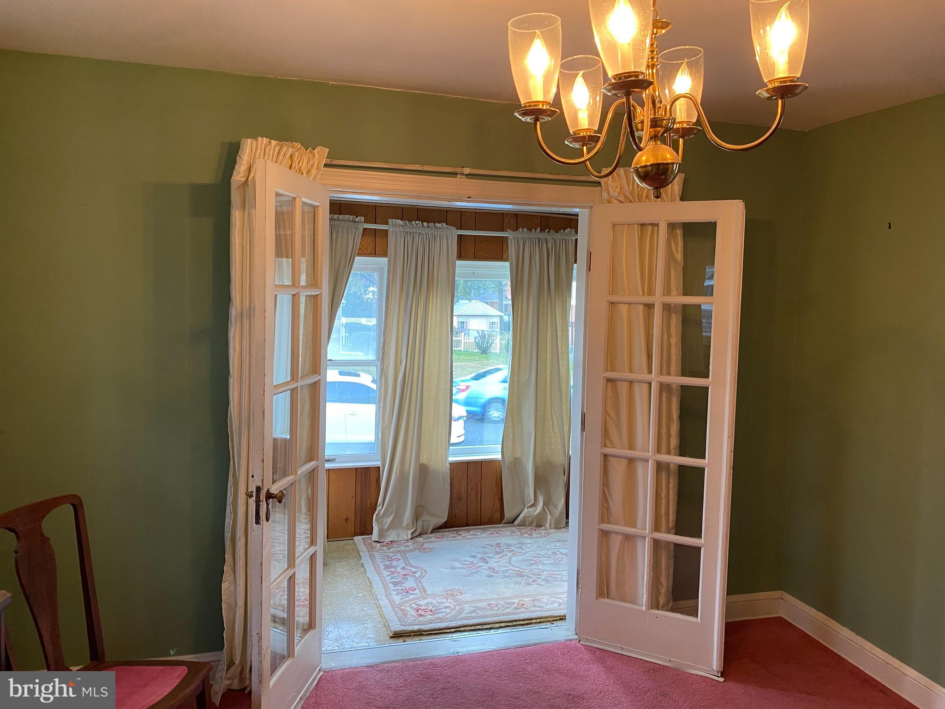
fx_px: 710
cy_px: 354
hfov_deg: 67.3
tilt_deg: -3.3
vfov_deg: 53.1
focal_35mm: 26
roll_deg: -1.7
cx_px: 472
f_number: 1.8
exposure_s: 1/60
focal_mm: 4.25
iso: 160
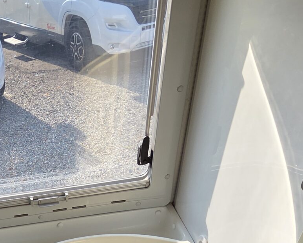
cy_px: 300
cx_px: 10
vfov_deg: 29.9
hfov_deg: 39.4
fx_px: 377
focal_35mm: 42
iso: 50
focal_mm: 2.2
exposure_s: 1/816
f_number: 2.2
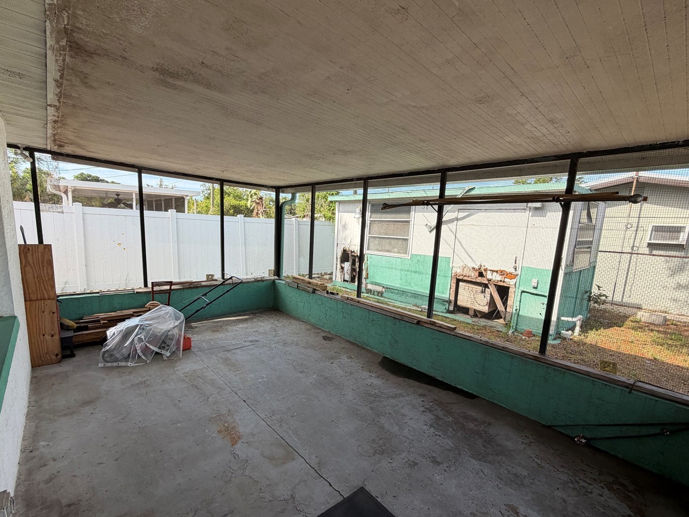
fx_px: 318
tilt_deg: -8.7
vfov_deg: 78.0
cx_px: 340
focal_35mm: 16
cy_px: 279
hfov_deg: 94.5
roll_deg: -3.0
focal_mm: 2.22
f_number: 2.2
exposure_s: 1/254
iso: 40
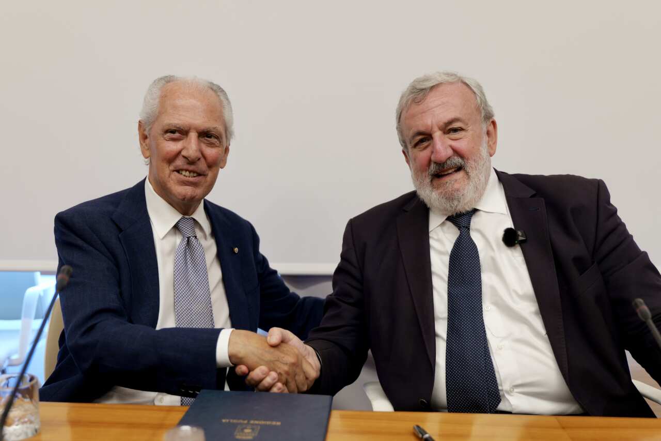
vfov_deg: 34.2
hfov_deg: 49.6
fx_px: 716
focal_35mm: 39
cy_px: 220
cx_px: 330
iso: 1000
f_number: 2.8
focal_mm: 39
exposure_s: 1/125
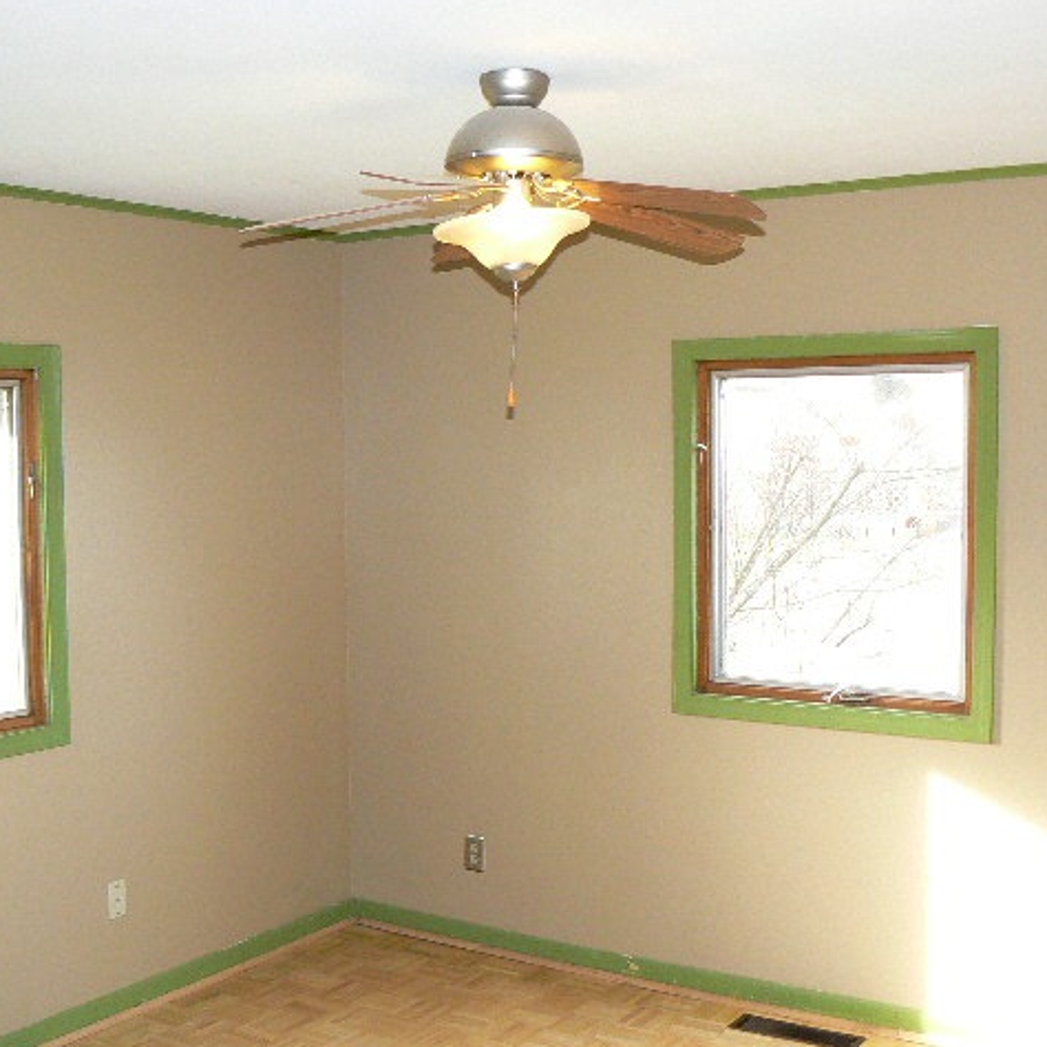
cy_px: 524
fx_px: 1471
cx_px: 468
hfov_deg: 39.1
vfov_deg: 39.2
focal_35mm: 43
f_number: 2.8
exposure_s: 1/30
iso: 200
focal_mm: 6
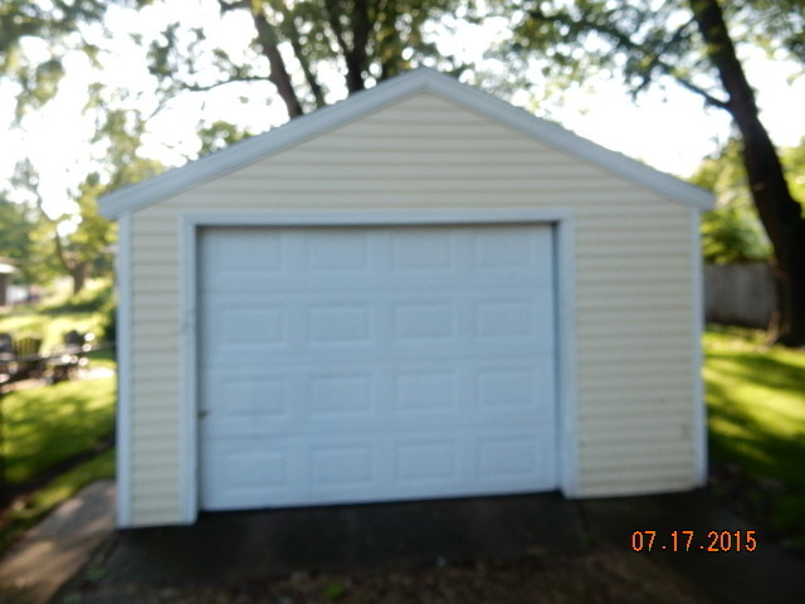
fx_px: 581
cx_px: 402
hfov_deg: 69.4
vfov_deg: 54.9
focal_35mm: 25
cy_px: 302
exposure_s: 1/160
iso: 125
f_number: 3.7
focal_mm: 4.5
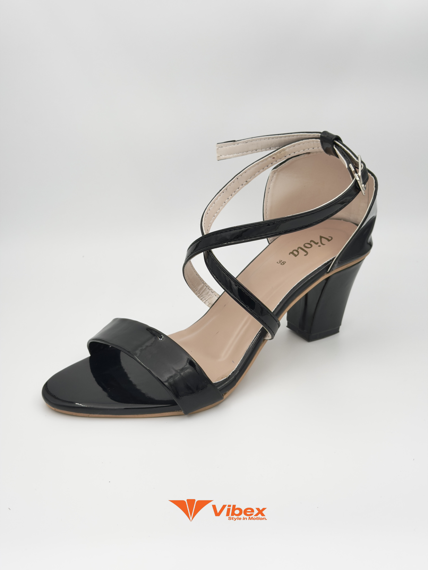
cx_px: 214
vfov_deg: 39.7
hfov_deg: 30.3
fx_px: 791
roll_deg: +0.9
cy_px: 285
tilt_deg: -25.7
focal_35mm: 48
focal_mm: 6.76
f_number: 1.78
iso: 64
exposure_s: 1/1608
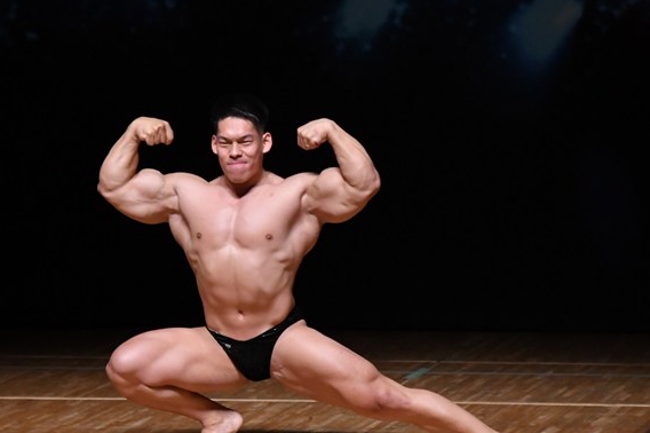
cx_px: 312
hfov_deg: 5.3
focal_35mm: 389
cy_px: 270
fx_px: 7019
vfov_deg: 3.5
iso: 4000
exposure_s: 1/400
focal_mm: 190
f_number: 5.6
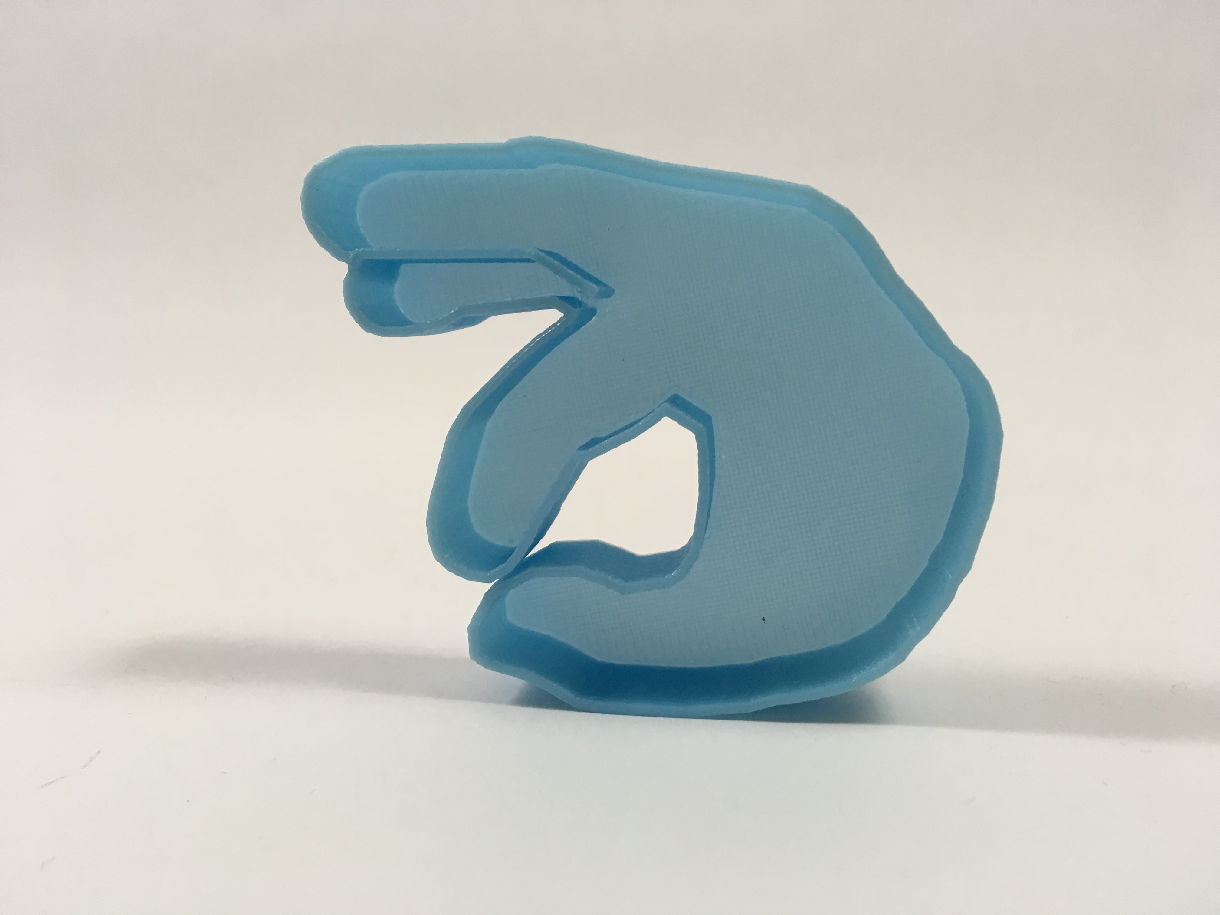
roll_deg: +0.4
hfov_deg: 61.7
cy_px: 458
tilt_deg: -9.4
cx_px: 610
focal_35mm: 29
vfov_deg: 48.2
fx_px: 1022
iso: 80
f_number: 2.2
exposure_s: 1/30
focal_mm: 4.15
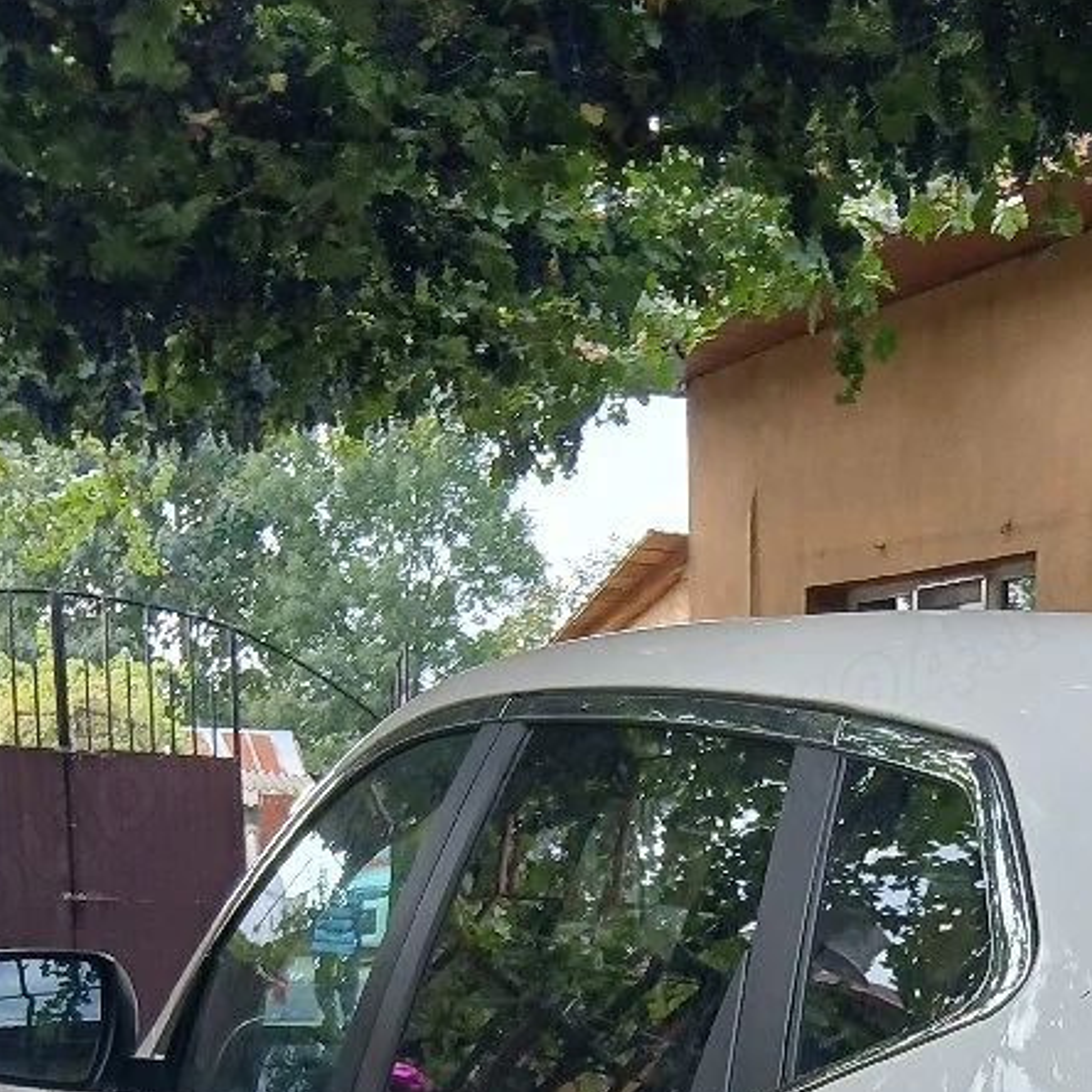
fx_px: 2463
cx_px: 1011
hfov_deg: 24.2
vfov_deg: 22.1
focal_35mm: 69
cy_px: 1467
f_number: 1.8
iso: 25
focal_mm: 3.98
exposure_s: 1/101
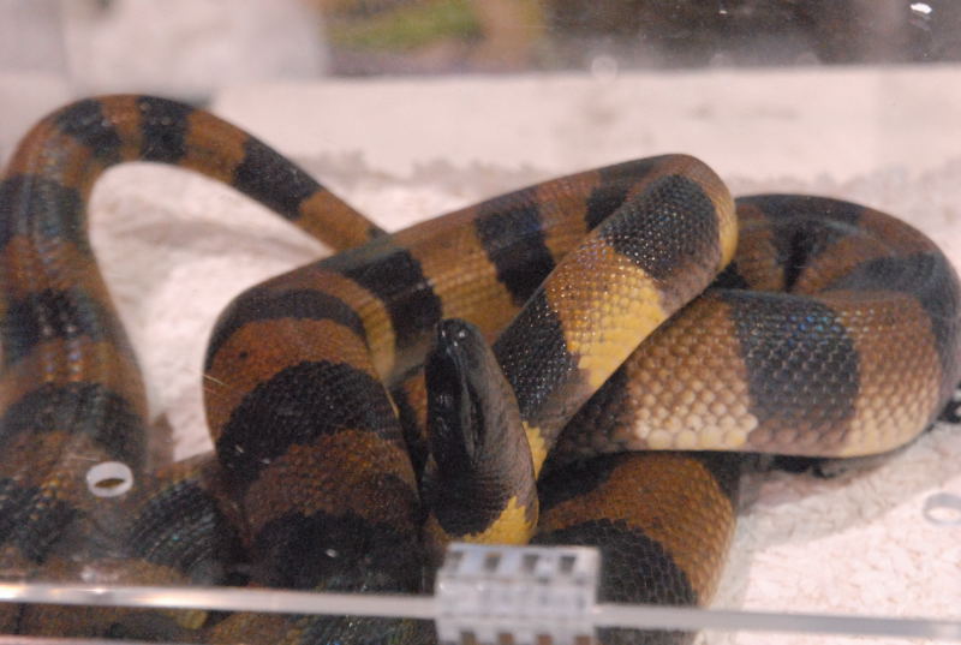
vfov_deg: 12.2
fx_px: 3009
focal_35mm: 112
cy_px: 322
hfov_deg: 18.1
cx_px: 480
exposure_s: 1/160
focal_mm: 75
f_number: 6.3
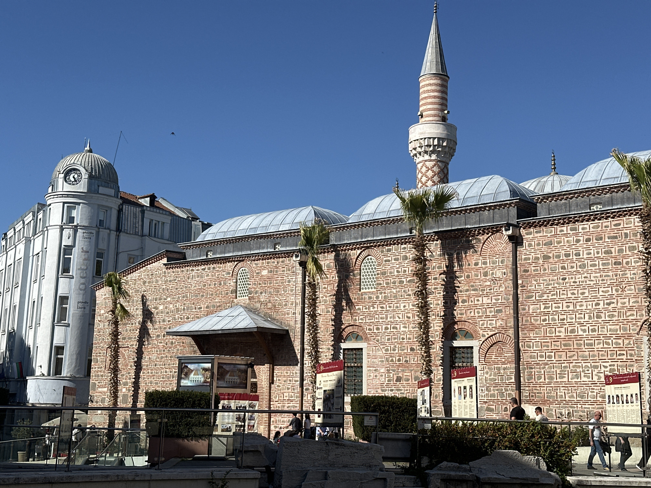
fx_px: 903
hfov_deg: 39.7
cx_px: 326
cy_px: 244
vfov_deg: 30.3
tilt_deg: +10.9
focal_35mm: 48
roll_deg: -1.3
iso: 64
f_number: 1.78
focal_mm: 6.86
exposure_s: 1/6211
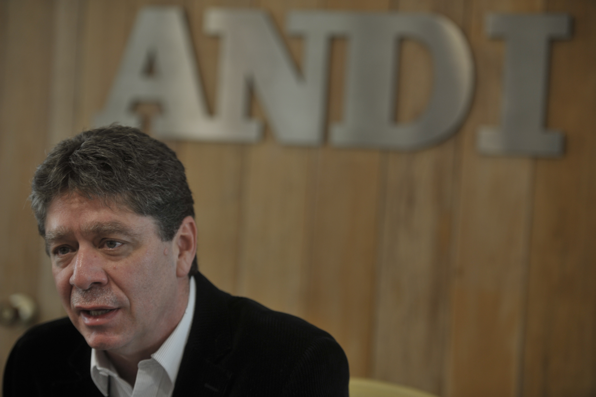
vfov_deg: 12.4
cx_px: 298
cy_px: 198
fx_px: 1820
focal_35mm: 110
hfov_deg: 18.6
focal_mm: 110
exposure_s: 1/100
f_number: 2.8
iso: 500
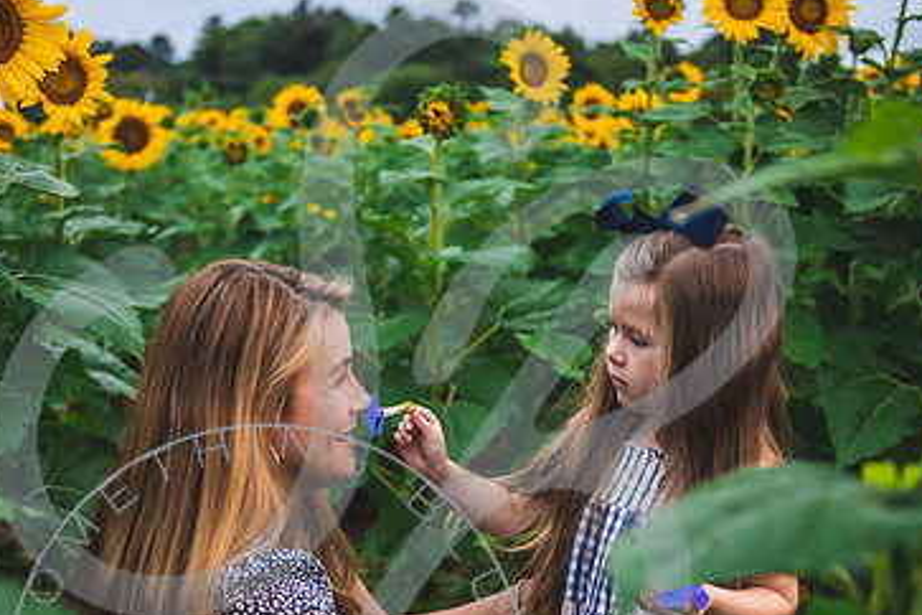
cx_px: 394
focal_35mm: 64
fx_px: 1639
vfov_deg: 21.0
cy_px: 471
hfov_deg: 31.4
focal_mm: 40
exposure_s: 1/250
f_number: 2.8
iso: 200
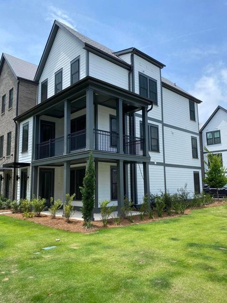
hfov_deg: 53.0
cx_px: 114
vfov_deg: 67.3
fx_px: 227
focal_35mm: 26
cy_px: 152
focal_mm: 4.25
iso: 32
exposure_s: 1/2183
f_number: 1.8
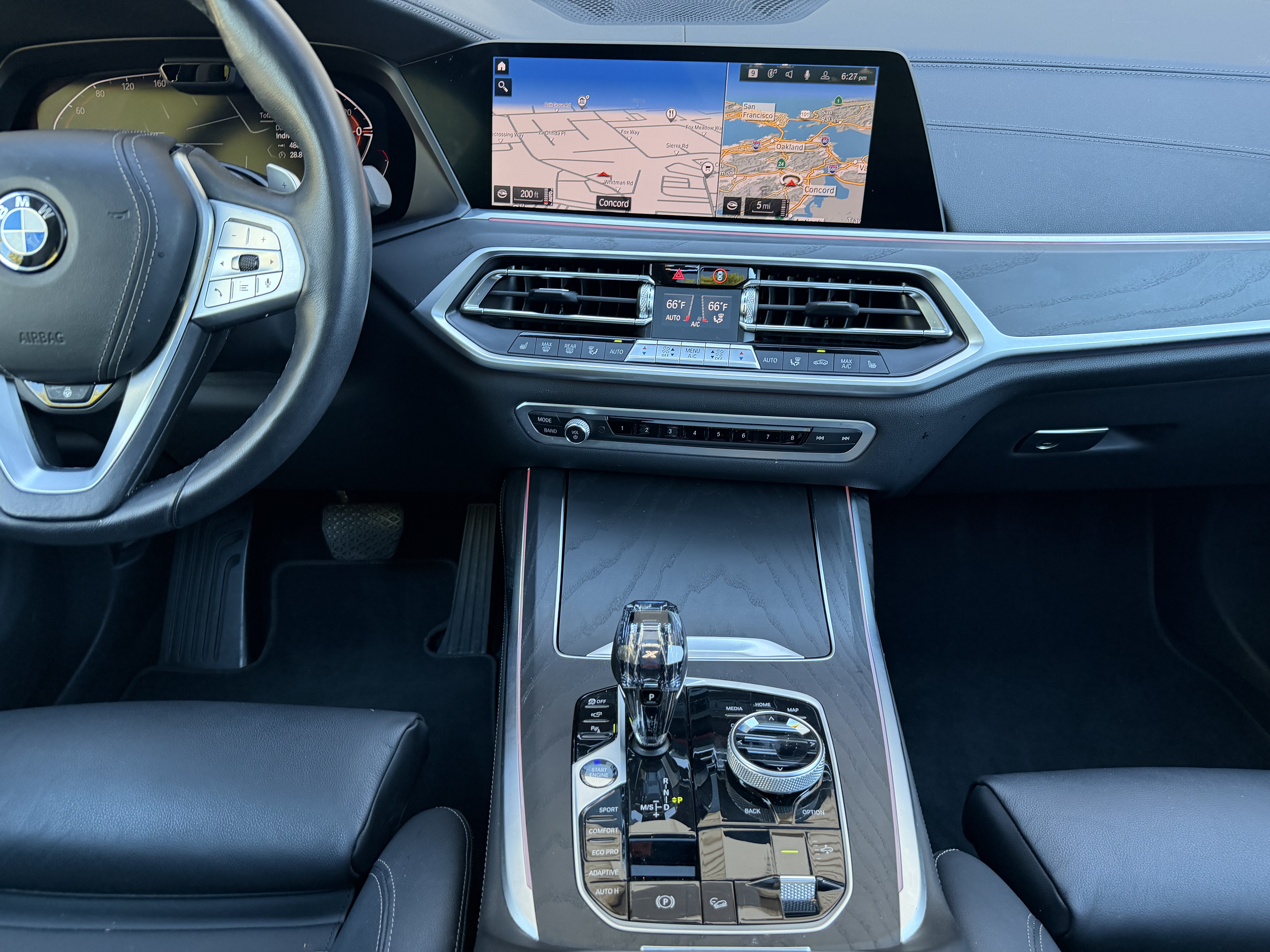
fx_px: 881
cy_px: 476
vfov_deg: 56.8
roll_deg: +0.3
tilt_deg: -33.5
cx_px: 635
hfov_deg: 71.6
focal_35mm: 24
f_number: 1.78
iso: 250
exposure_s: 1/60
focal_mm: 6.76
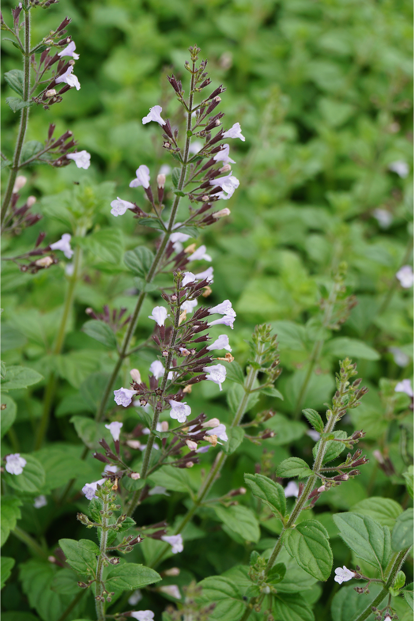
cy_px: 310
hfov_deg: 16.6
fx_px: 1423
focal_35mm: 82
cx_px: 207
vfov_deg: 24.6
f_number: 8
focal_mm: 55
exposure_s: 1/125
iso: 100
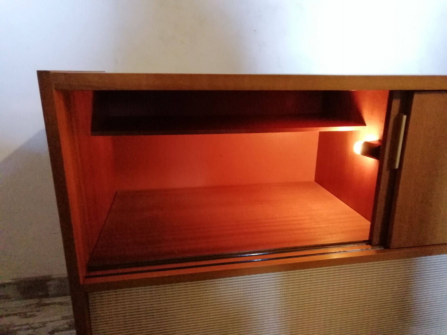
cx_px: 224
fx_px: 310
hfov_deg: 71.6
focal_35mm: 24
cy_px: 168
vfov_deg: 56.8
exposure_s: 1/25
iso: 320
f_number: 2.2
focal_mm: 2.38
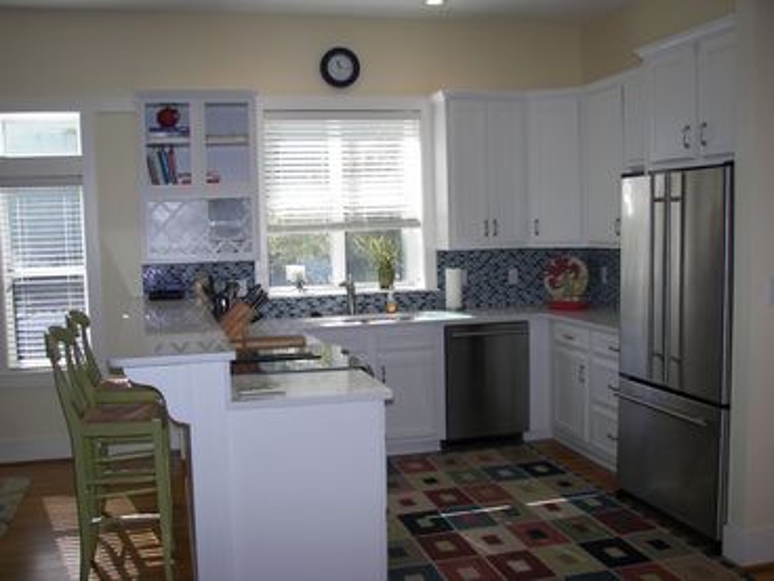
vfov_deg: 39.7
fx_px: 805
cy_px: 290
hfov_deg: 51.4
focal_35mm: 36
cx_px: 387
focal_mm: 6
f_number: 2.8
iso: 64
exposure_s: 1/200
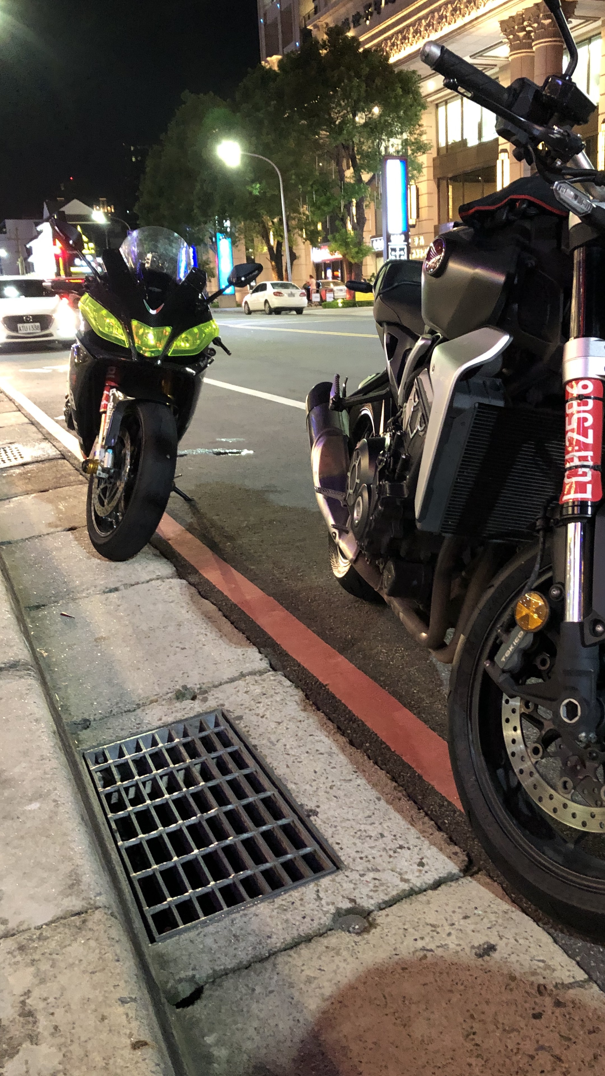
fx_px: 913
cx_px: 370
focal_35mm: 32
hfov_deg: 36.5
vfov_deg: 61.0
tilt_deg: -13.0
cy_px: 543
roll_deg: +2.0
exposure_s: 1/4
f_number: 1.8
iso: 100
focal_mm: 4
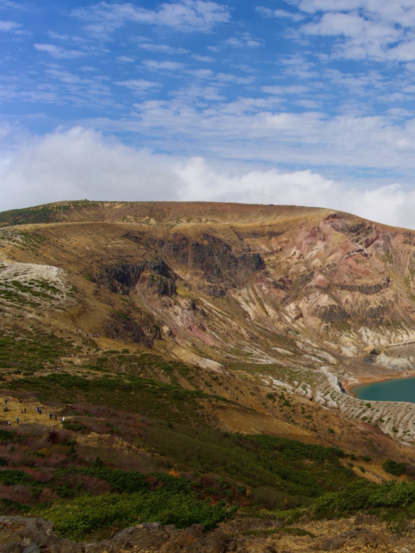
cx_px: 418
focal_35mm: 44
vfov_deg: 42.9
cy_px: 280
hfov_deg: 30.5
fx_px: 703
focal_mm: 30
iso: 100
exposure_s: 1/640
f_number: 7.1
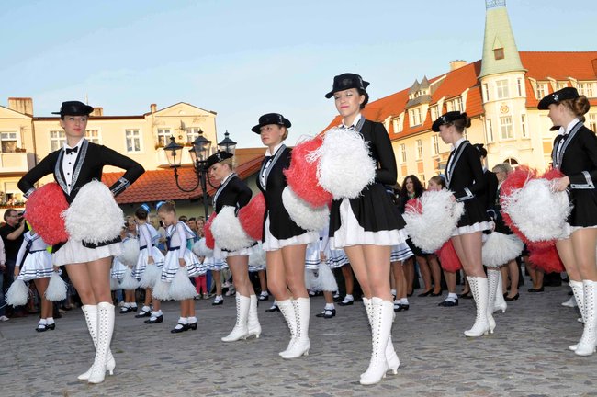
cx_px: 298
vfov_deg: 30.8
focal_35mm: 44
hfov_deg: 45.0
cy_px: 198
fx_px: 721
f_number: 16
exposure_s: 1/160
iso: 800
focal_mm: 29
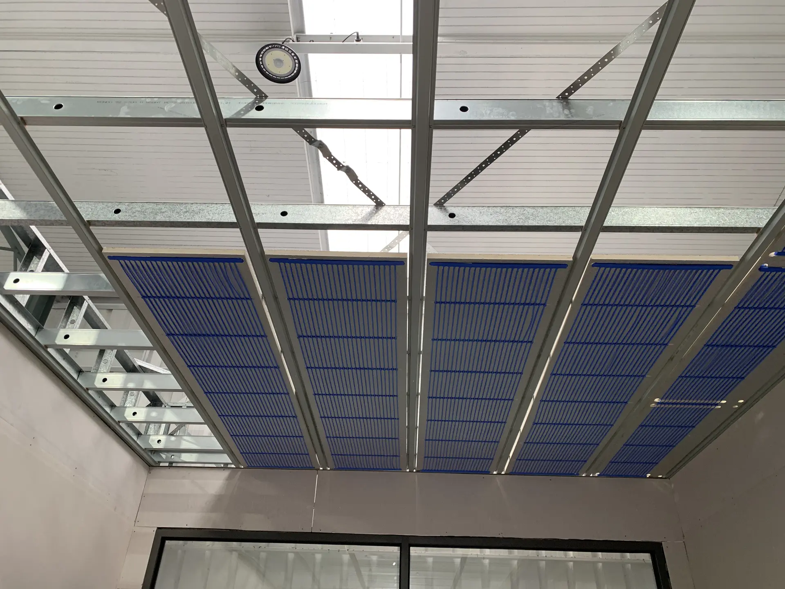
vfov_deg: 53.1
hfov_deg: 67.3
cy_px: 294
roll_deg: -2.5
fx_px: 590
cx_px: 392
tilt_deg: +35.1
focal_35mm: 26
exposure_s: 1/100
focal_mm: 4.25
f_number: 1.8
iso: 80
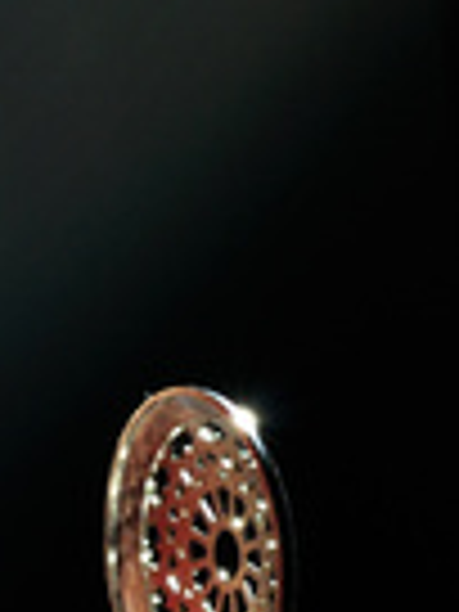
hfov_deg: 5.2
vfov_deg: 7.1
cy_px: 644
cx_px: -536
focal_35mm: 279
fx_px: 4927
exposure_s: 1/125
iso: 200
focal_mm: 35
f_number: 11
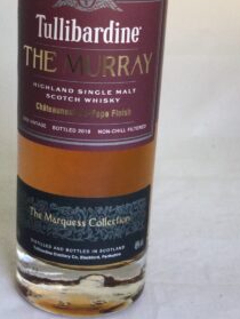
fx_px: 655
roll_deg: -2.5
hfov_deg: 20.8
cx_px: 109
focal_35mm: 71
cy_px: 9
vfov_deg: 26.1
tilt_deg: -5.1
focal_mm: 3.3
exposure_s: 1/33
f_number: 2.4
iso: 80
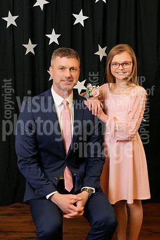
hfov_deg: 22.6
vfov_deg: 33.4
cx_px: 80
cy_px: 120
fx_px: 400
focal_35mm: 60
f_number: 8
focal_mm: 40
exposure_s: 1/80
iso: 800
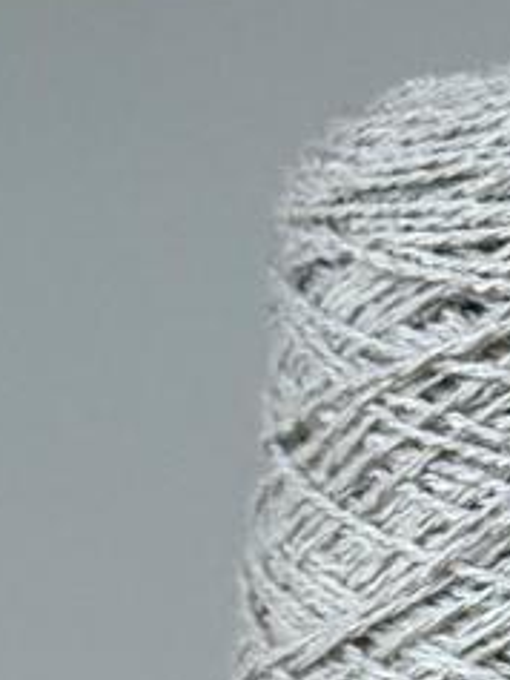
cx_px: 782
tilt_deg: -4.3
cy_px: 1156
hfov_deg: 7.1
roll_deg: -2.1
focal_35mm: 207
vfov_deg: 9.2
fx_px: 4063
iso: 100
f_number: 1.78
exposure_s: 1/189
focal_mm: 6.76
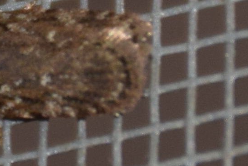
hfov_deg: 4.2
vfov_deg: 2.8
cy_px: 42
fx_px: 3401
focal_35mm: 493
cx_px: 2
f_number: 5.6
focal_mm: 140
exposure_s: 1/60
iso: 320
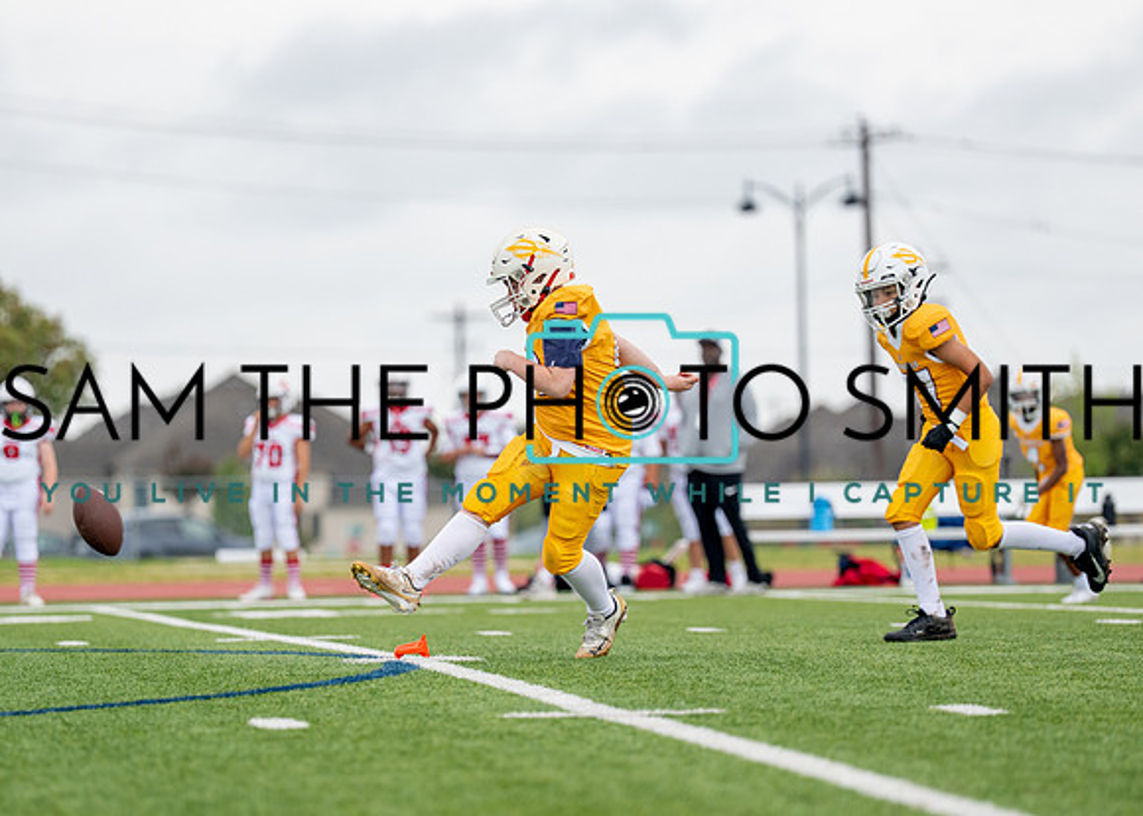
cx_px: 539
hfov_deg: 8.7
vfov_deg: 6.2
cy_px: 473
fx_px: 7518
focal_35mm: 232
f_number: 2.8
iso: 500
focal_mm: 171
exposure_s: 1/2000
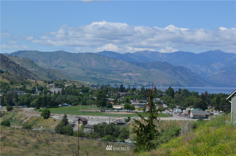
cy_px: 78
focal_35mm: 82
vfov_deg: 16.5
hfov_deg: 24.7
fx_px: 540
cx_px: 118
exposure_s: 1/320
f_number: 9
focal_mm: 55
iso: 100
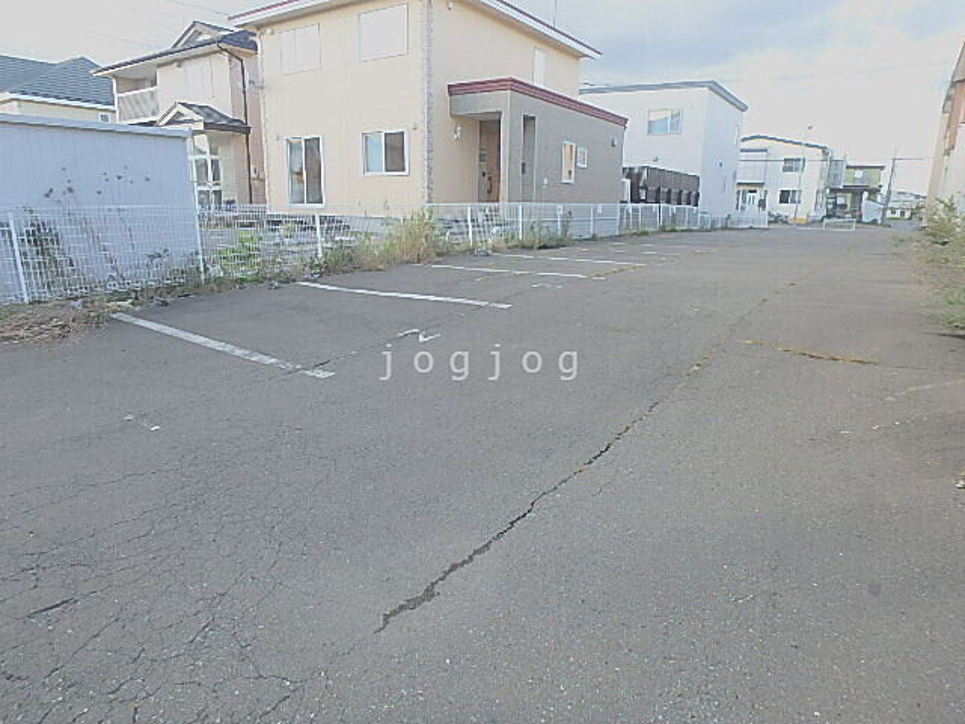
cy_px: 362
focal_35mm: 21
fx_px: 585
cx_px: 482
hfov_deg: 79.0
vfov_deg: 63.4
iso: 125
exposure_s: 1/100
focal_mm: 3.7
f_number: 3.5
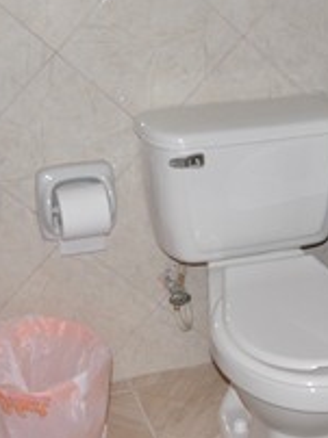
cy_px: 56
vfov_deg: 26.3
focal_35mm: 72
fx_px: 912
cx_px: 272
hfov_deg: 20.1
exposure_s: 1/30
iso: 200
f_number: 5.6
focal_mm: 18
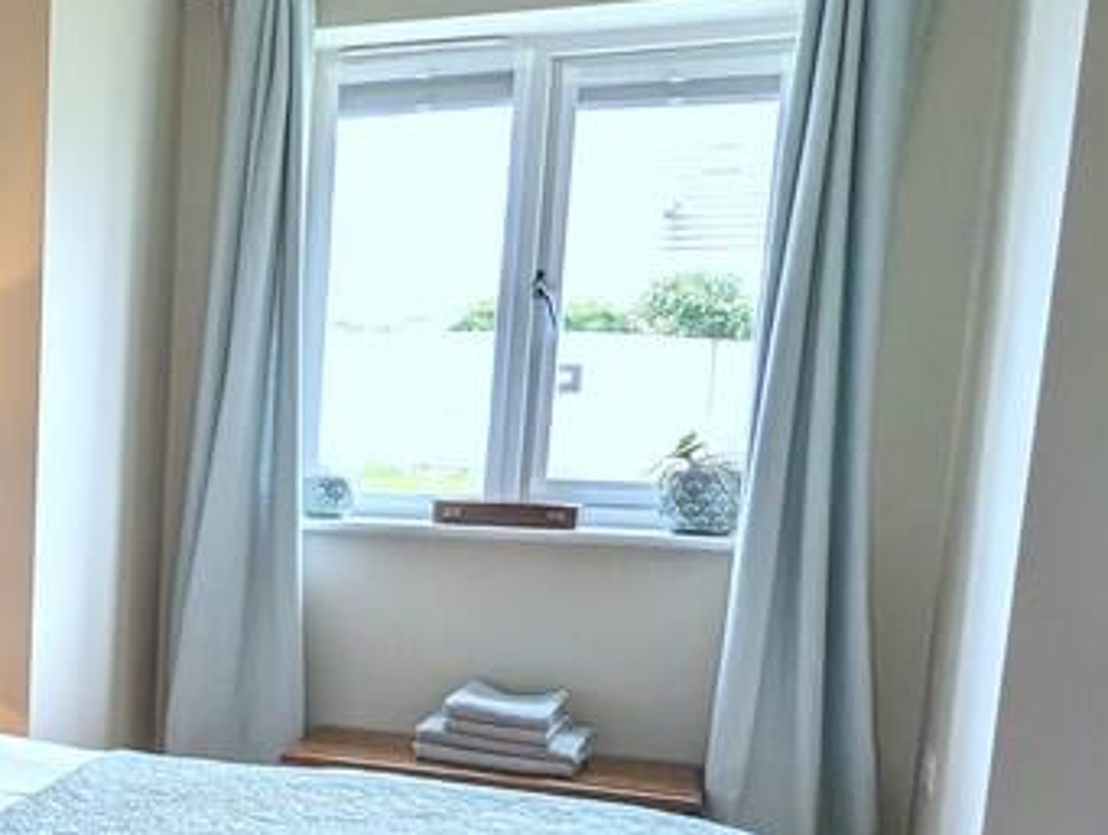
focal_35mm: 48
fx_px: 1539
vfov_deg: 29.7
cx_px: -52
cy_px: 664
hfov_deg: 35.1
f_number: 2.2
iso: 120
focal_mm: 2.35
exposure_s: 1/100
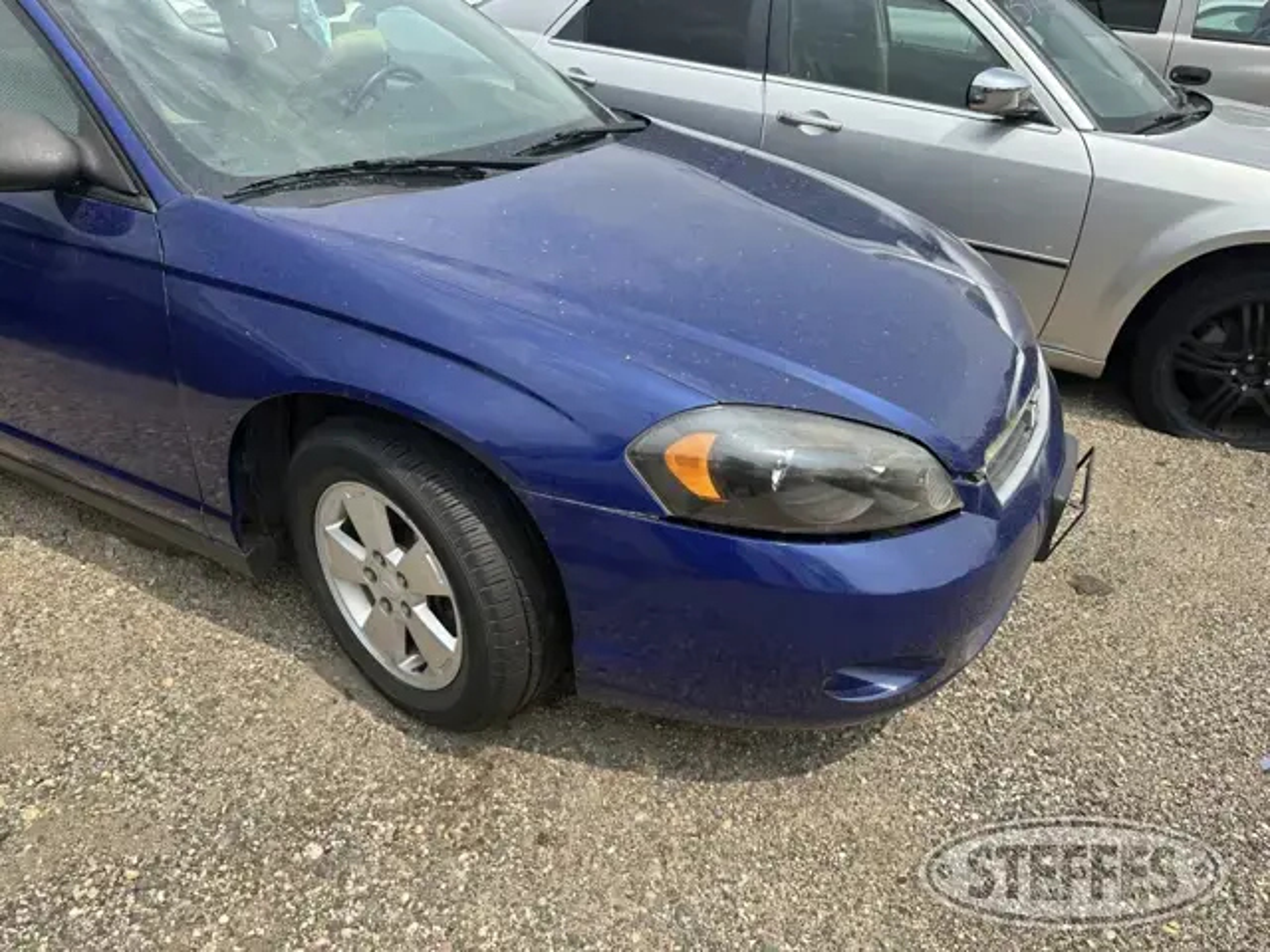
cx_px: 635
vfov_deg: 56.8
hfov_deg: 71.6
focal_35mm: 24
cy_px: 476
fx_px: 881
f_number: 1.78
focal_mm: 6.86
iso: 80
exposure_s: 1/3597
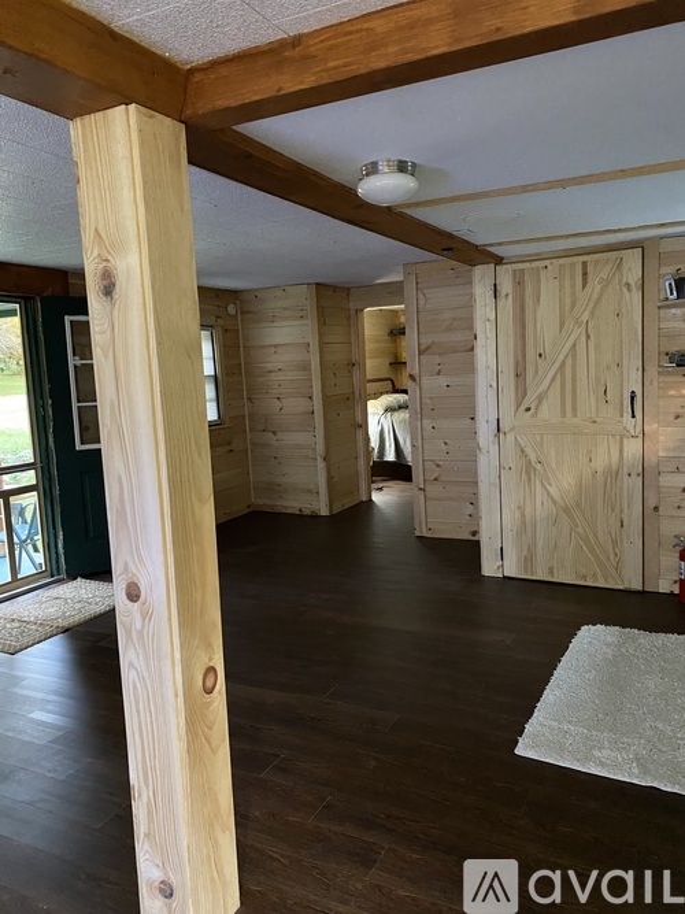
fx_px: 686
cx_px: 342
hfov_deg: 53.0
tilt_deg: -6.7
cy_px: 457
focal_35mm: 26
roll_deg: +3.0
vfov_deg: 67.3
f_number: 1.8
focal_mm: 4.25
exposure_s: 1/30
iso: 800
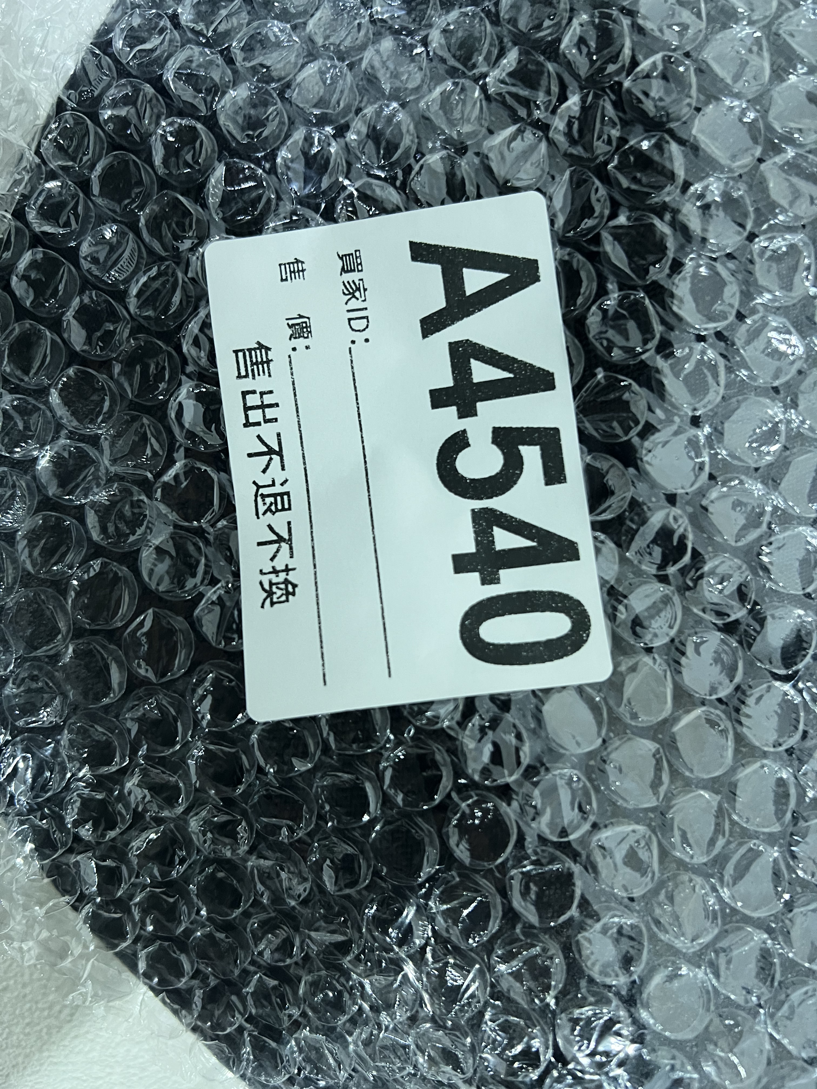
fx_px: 818
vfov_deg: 67.3
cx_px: 408
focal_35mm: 26
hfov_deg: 53.1
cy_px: 544
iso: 400
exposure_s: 1/50
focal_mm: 5.7
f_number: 1.5
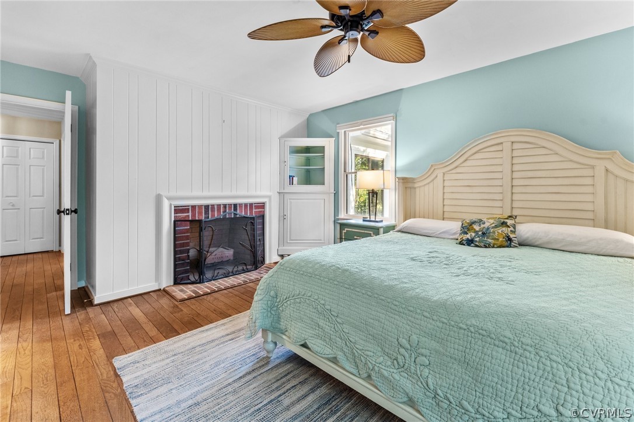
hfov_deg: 99.7
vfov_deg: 76.5
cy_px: 211
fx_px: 268
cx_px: 317
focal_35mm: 15
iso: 800
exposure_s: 1/10
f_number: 7.1
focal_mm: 15.2
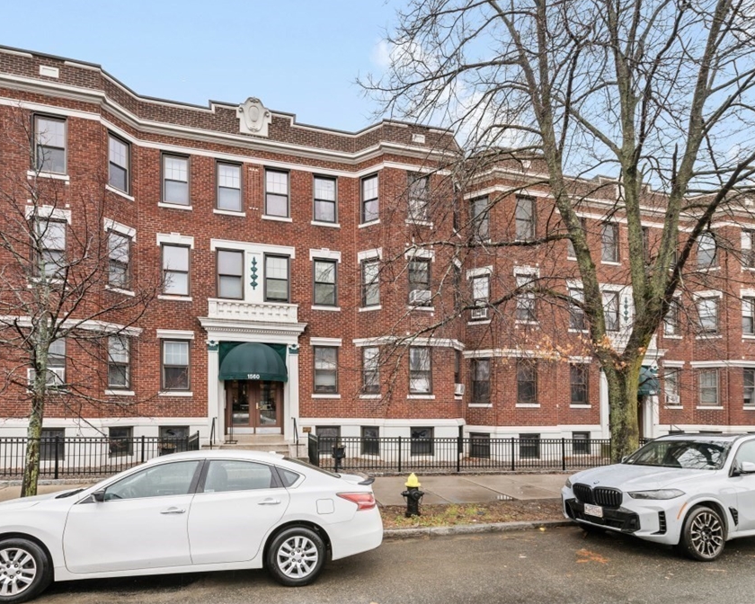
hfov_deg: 93.0
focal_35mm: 16
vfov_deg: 80.4
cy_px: 299
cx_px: 357
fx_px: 358
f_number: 8
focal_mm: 14
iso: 800
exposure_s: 1/100
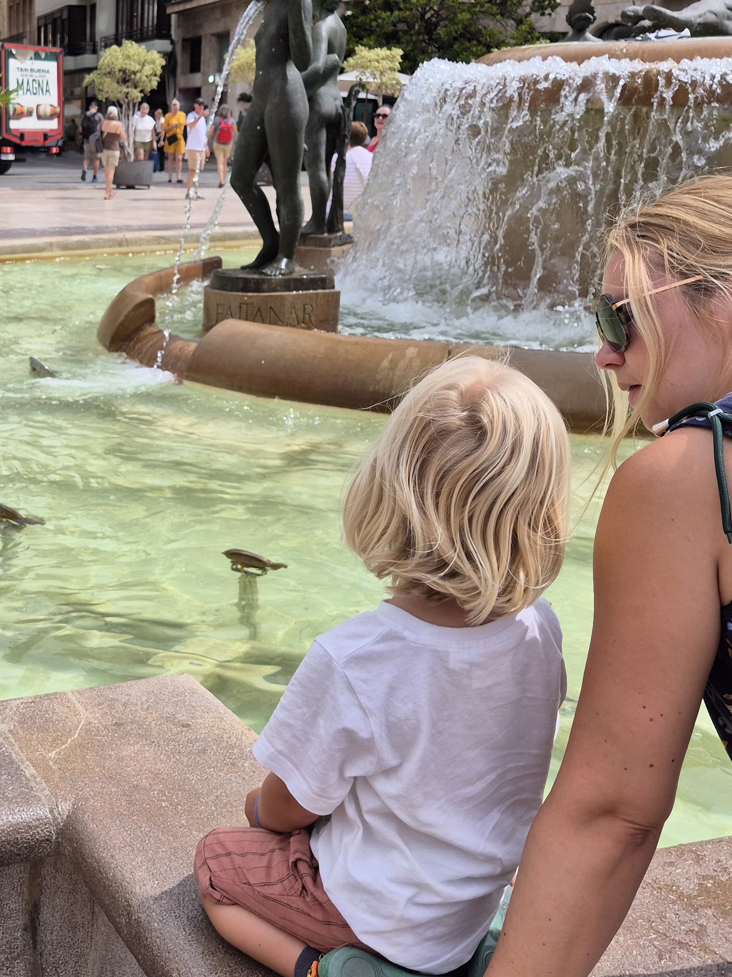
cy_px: 466
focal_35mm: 45
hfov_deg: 30.4
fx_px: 1269
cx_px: 42
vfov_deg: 42.1
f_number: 1.8
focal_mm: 5.4
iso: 25
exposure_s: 1/2328
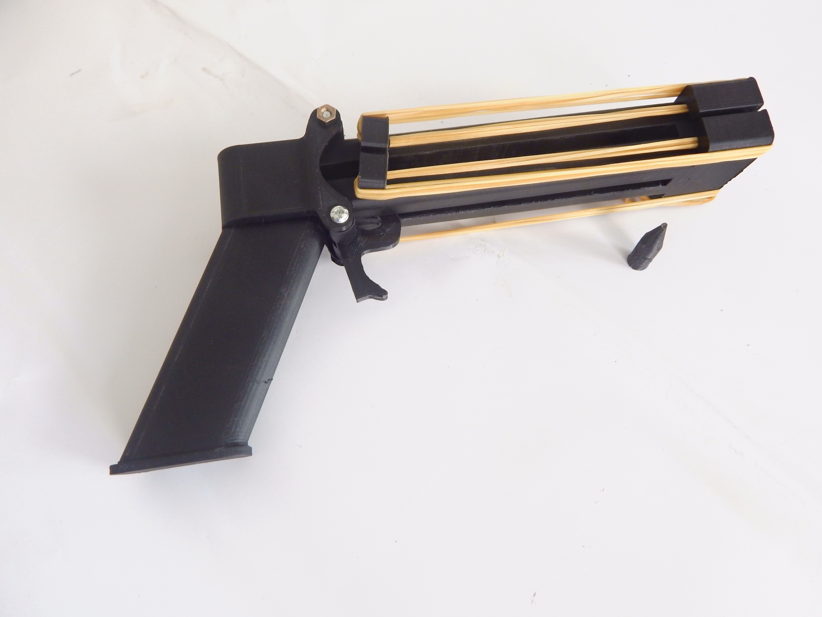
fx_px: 522
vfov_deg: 61.1
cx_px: 411
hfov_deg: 76.4
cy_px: 308
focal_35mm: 22
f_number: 3
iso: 250
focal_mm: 4
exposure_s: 1/30
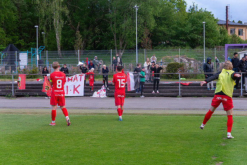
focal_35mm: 71
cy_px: 82
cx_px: 124
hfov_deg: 28.4
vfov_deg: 19.2
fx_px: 488
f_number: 4
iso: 3600
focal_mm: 70
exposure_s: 1/640
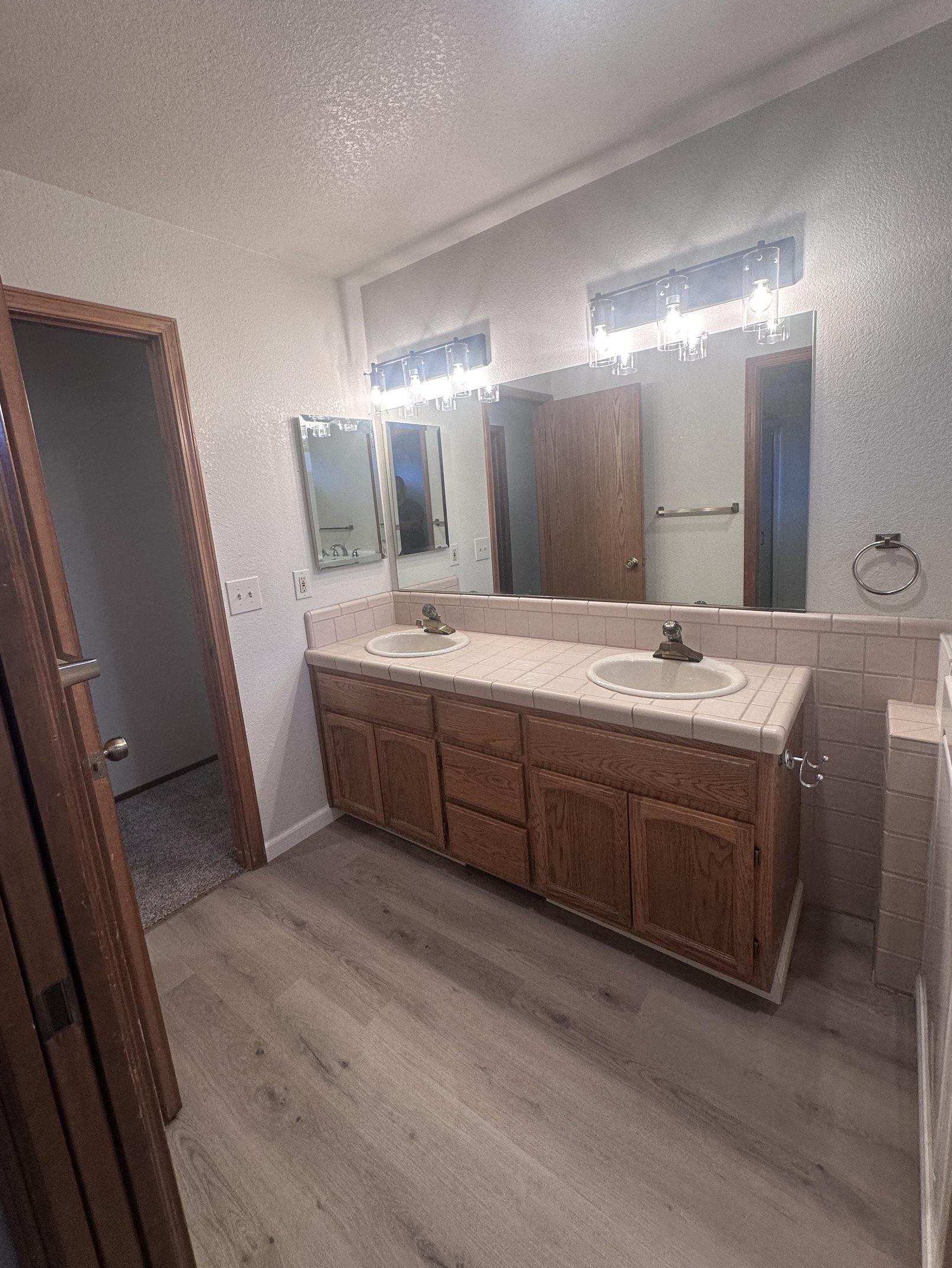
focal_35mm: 15
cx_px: 482
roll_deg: +3.9
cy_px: 597
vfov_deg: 98.1
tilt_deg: -9.9
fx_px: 550
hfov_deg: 81.8
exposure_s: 1/120
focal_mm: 2.22
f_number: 2.2
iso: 125
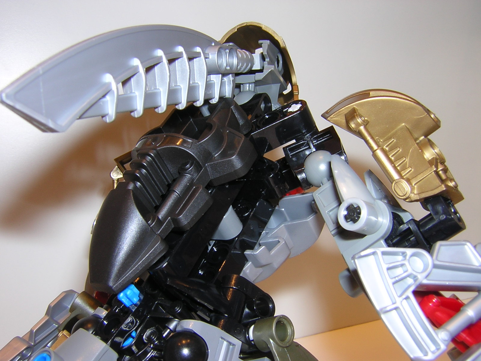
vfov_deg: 39.7
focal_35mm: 36
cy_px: 180
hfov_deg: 51.4
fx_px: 500
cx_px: 240
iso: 100
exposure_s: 1/60.1
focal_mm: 4.7
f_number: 5.2
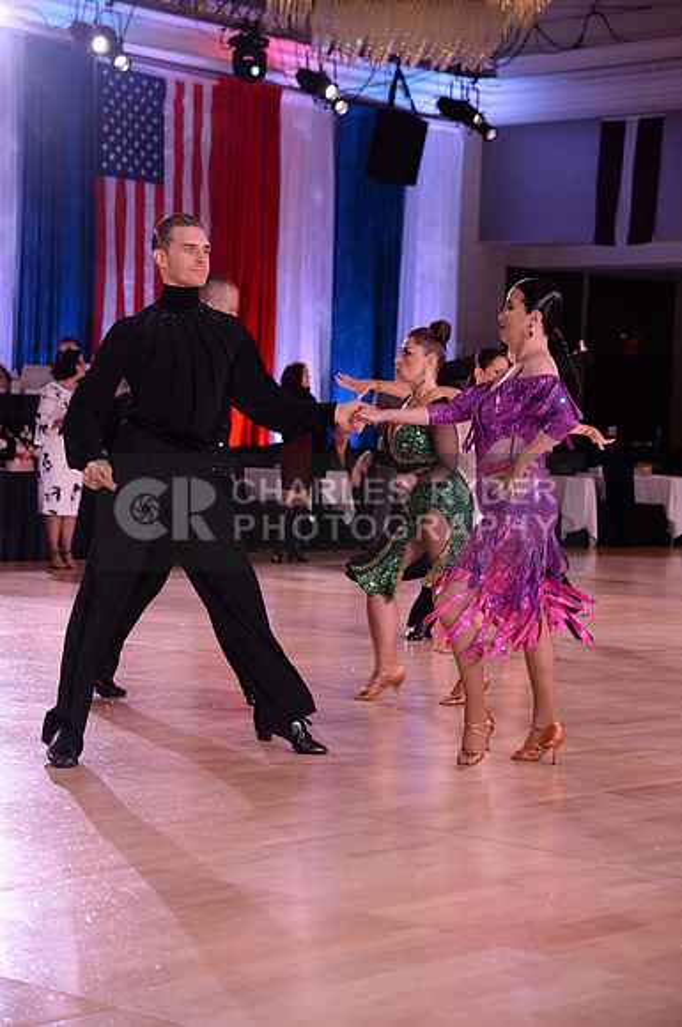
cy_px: 514
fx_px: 2451
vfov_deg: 23.7
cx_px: 341
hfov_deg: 15.8
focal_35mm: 86
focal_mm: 86
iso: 2000
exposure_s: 1/250
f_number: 5
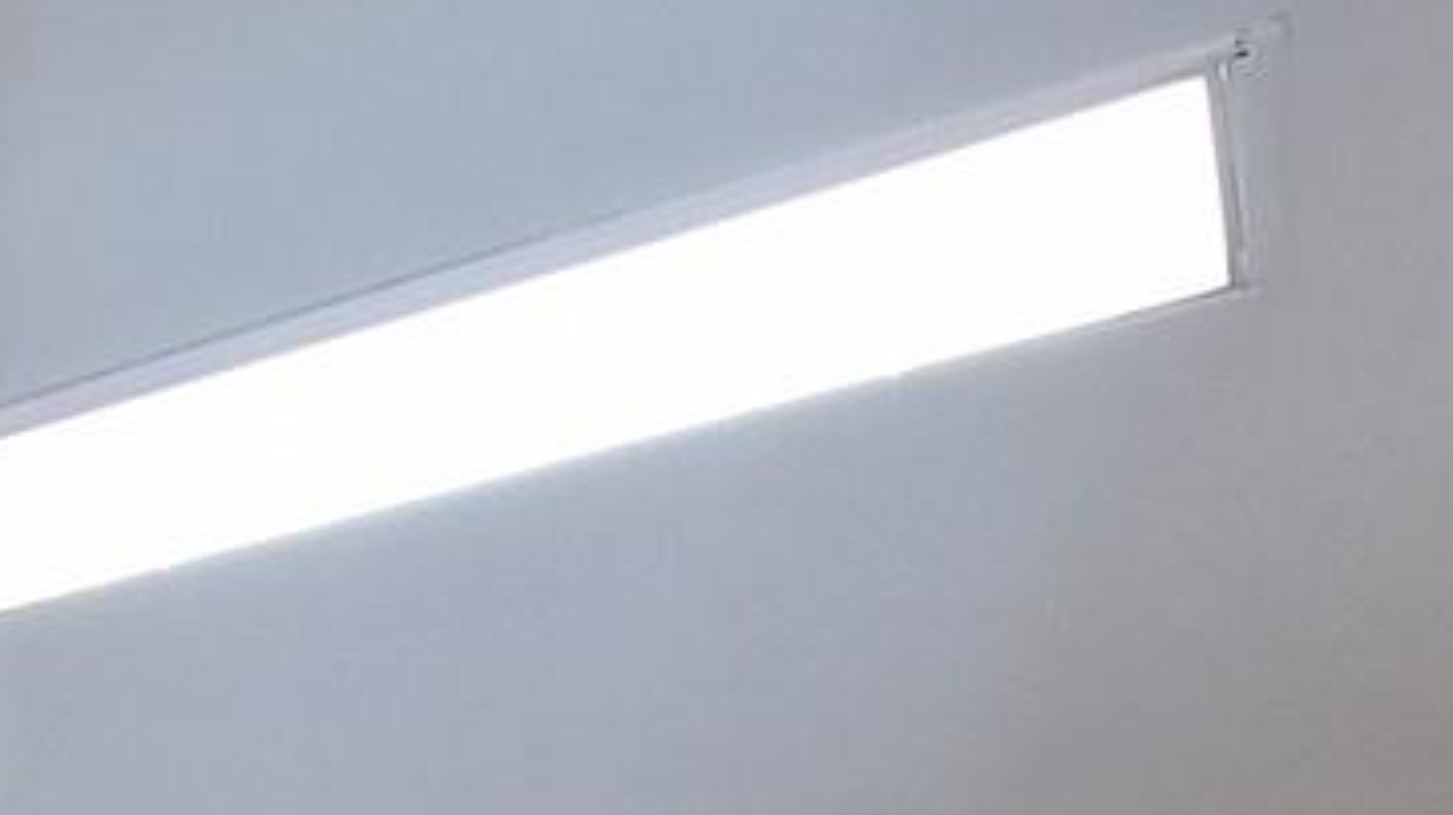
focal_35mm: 63
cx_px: 40
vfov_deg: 12.9
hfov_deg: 31.2
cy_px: 2114
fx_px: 2426
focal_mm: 1.74
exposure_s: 1/40
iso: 100
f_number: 2.2
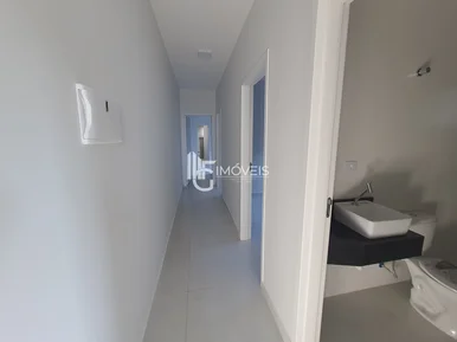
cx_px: 228
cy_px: 171
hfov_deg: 106.2
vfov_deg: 89.9
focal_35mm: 13
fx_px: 172
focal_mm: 1.74
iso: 125
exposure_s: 1/60
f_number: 2.2
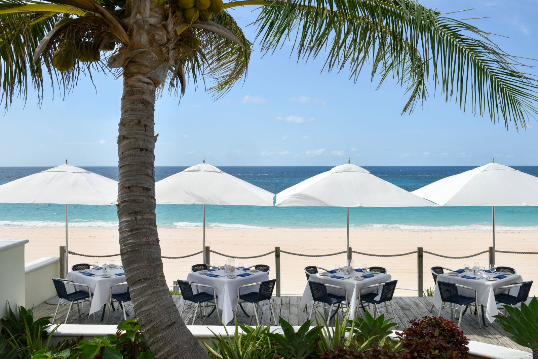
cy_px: 180
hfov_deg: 55.8
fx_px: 508
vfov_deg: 38.9
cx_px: 269
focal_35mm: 34
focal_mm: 34
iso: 125
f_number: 16
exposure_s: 1/200
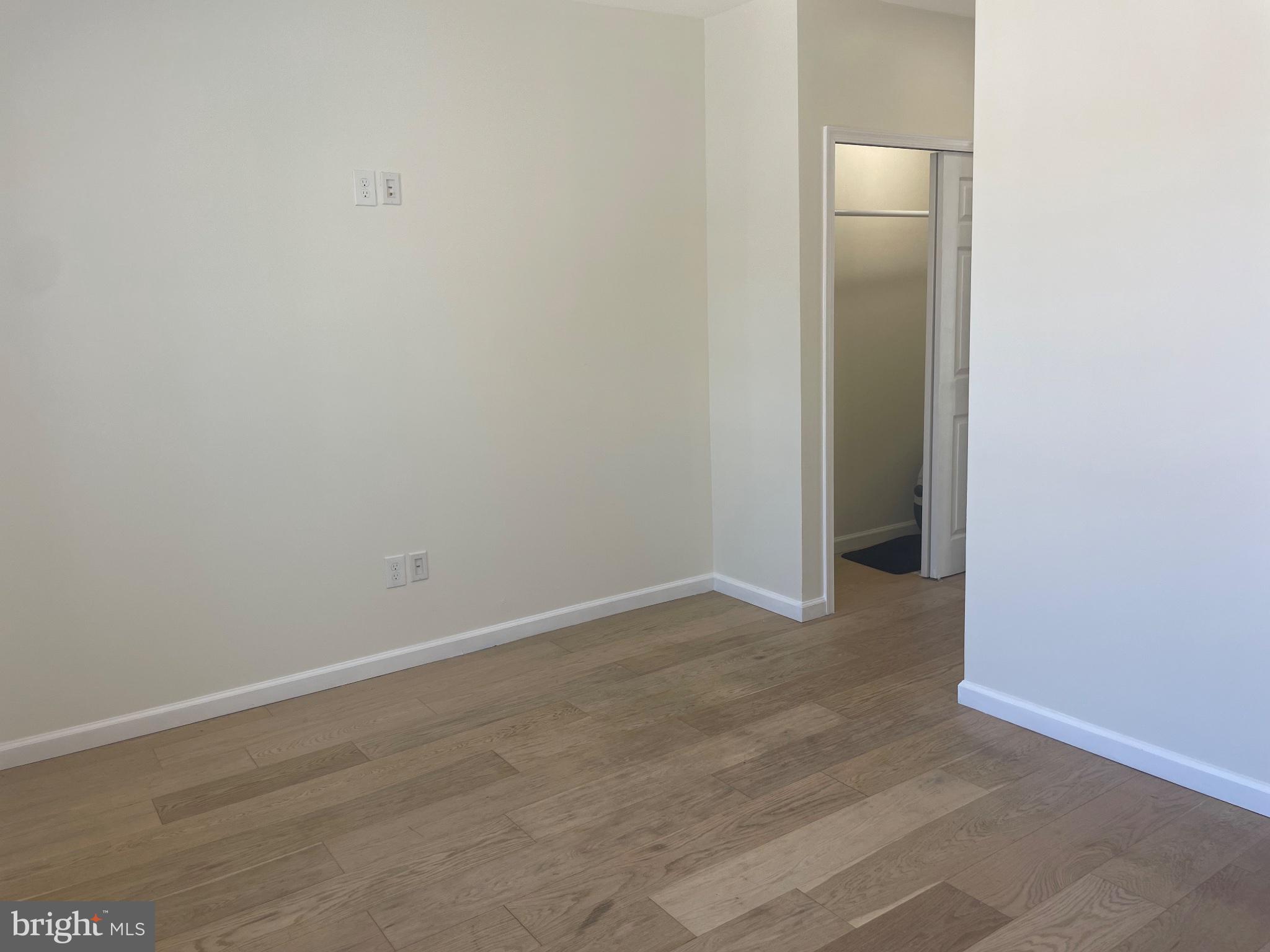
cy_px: 476
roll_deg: +2.4
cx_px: 635
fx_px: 954
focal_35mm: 26
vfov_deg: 53.1
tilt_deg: -10.0
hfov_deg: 67.3
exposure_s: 1/120
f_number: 1.6
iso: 32
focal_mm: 4.2
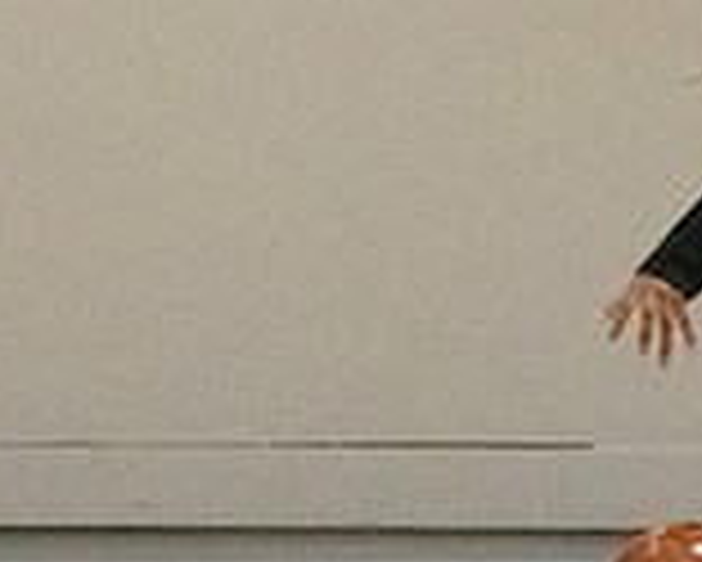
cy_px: 288
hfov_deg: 3.1
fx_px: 13014
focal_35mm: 626
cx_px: 891
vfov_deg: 2.5
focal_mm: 120
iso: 10000
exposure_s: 1/1250
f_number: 4
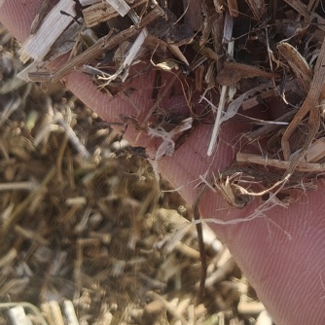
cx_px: 284
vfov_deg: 24.5
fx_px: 690
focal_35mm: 65
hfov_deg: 25.8
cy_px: -45
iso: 125
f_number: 2
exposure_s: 1/200
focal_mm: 2.3
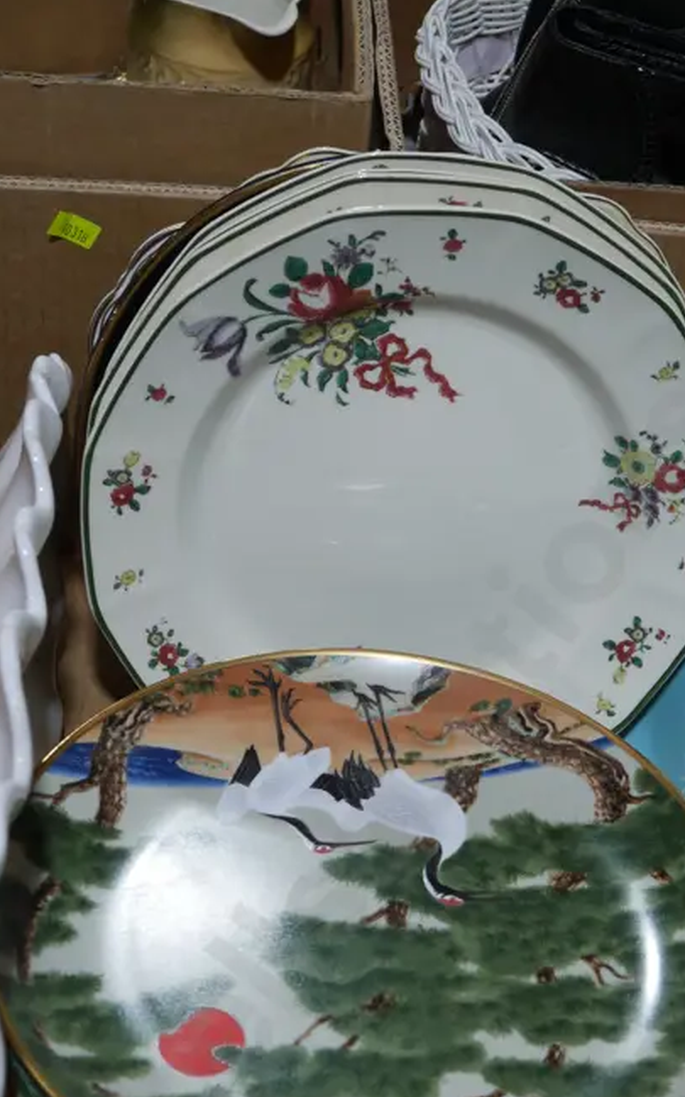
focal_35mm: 67
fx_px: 2001
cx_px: 432
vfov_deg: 30.3
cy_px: 763
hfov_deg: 19.4
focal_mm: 20
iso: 200
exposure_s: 1/100
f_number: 4.5
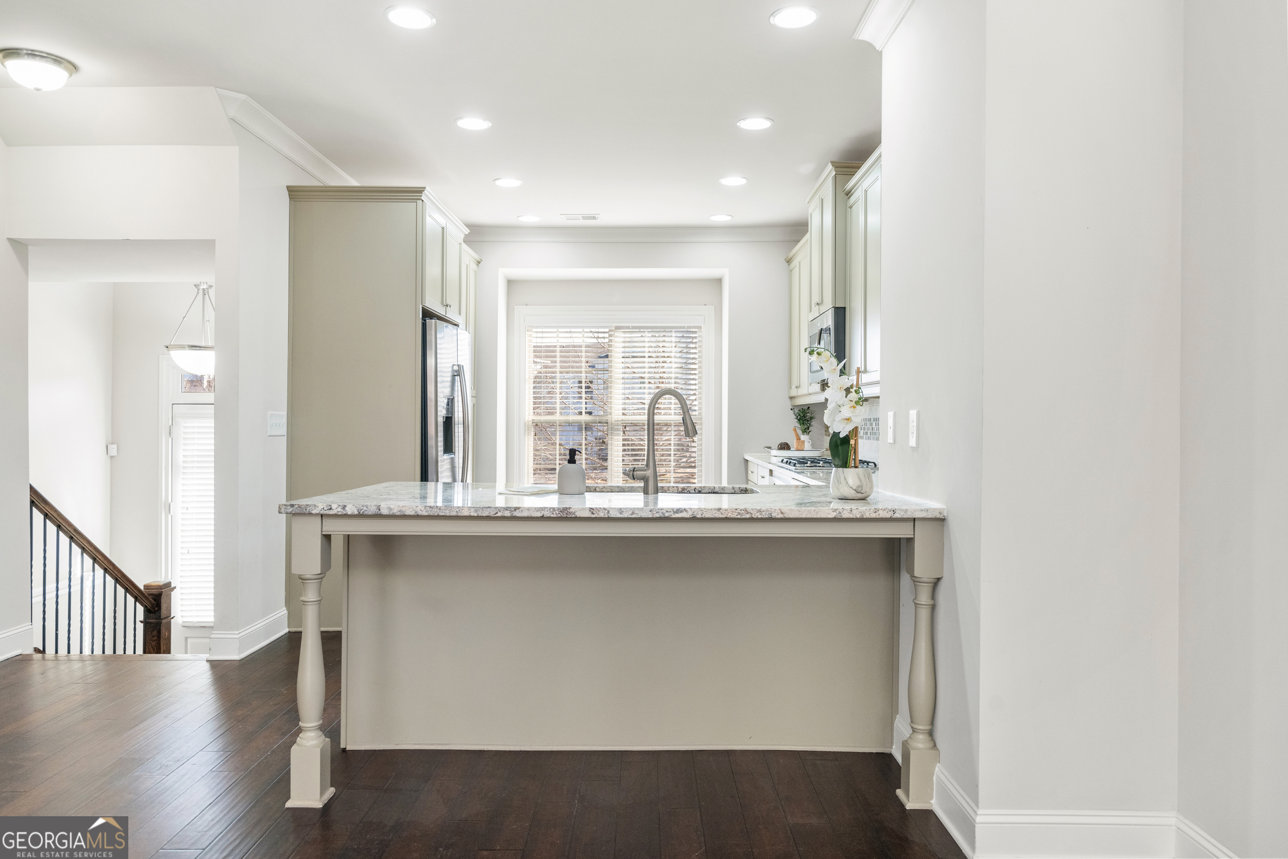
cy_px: 430
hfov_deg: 73.7
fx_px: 859
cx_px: 644
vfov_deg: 53.1
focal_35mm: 24
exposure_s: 1/80
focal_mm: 24
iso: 1250
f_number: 6.3
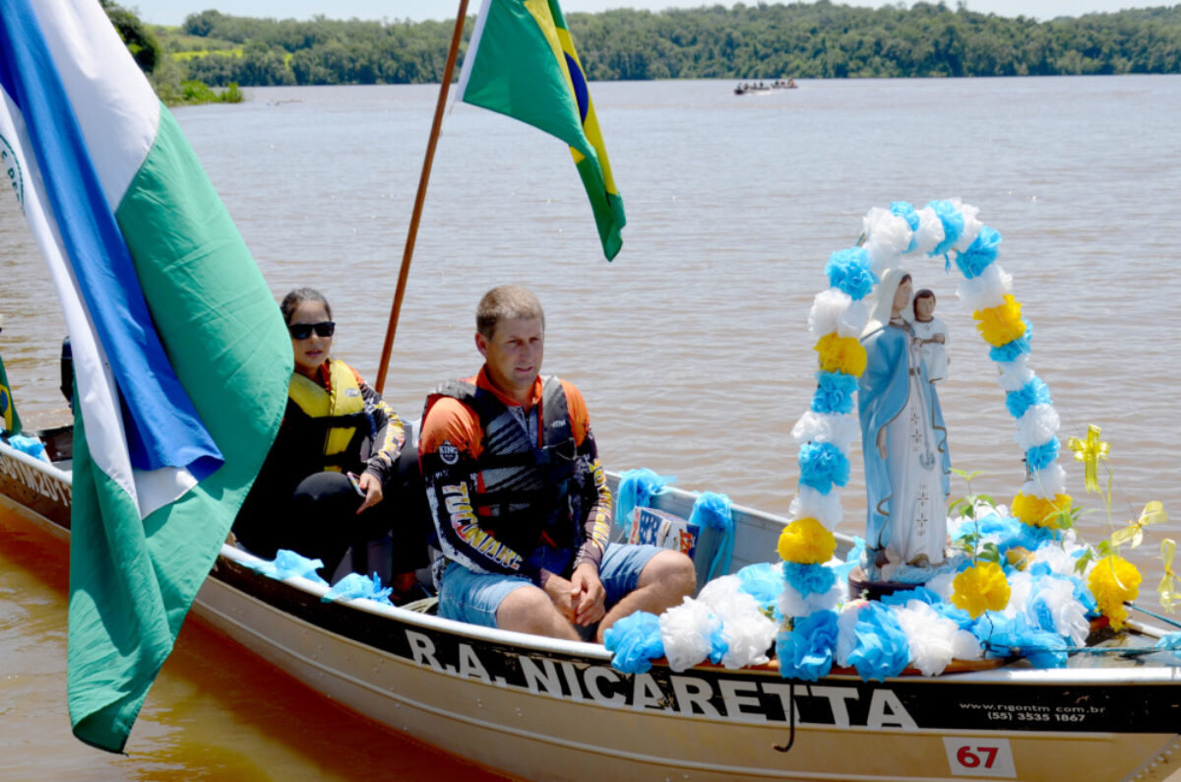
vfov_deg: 29.7
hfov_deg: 43.7
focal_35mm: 45
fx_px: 1473
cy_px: 391
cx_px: 590
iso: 100
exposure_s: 1/320
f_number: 9
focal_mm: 30
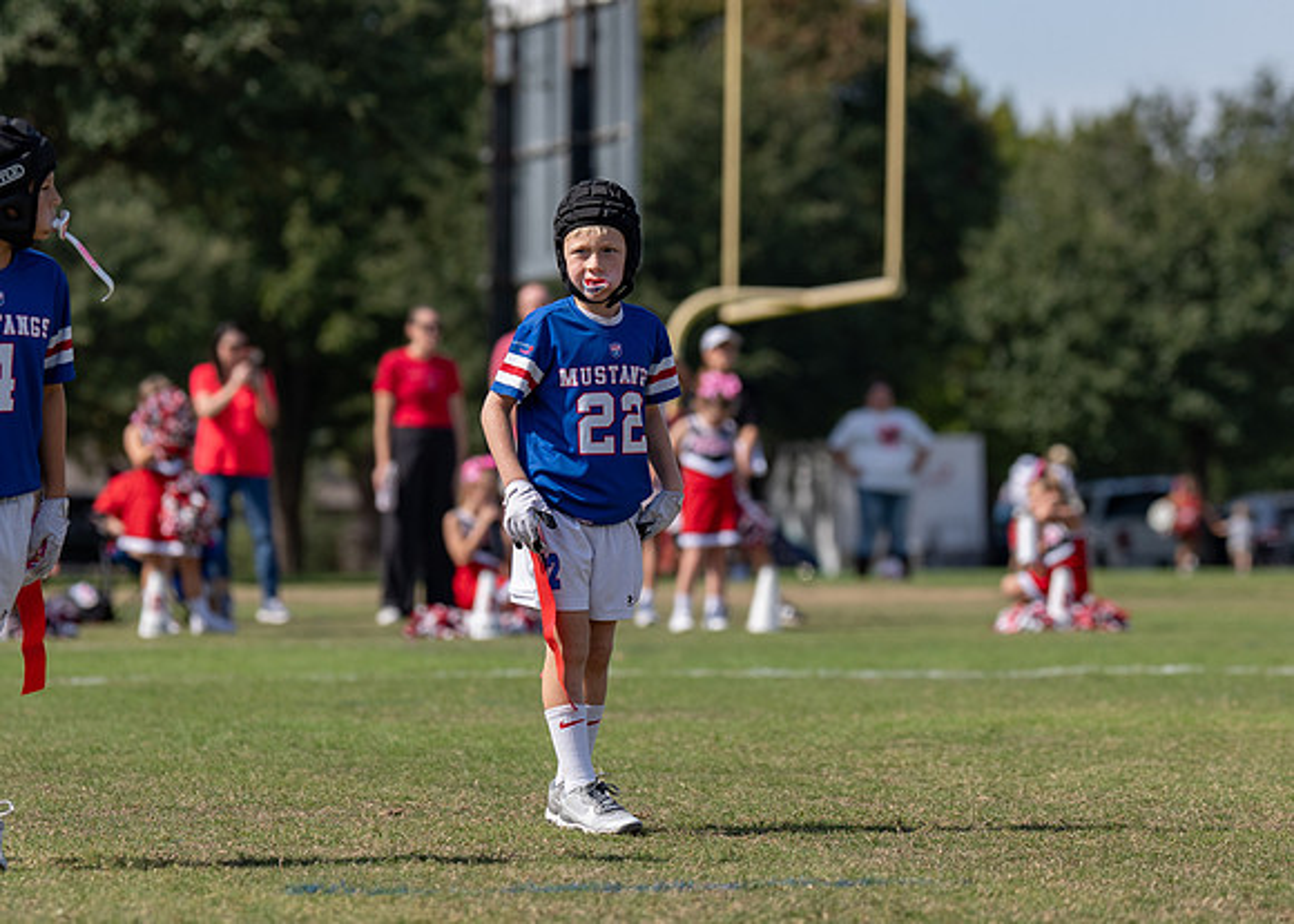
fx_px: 9452
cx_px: 638
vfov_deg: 5.6
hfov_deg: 7.8
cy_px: 403
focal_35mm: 257
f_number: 2.8
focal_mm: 119
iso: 100
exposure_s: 1/1600
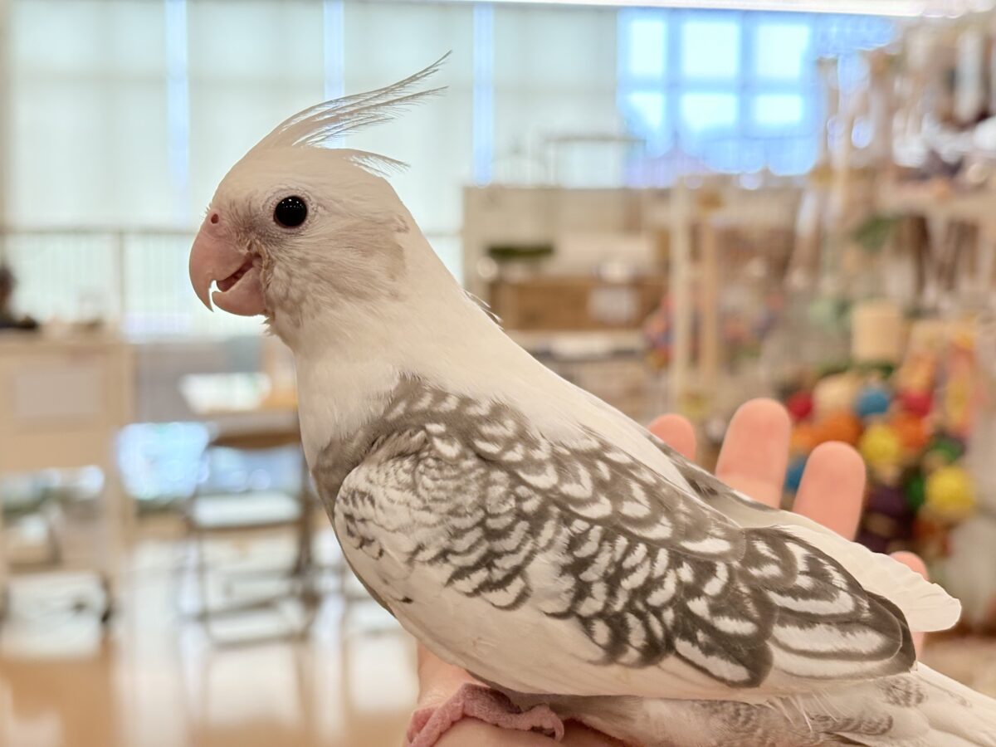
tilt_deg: -5.6
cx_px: 498
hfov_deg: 36.8
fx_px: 1496
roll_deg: +0.3
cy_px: 374
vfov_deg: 28.0
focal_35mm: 52
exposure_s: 1/100
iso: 25
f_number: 1.6
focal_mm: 5.96
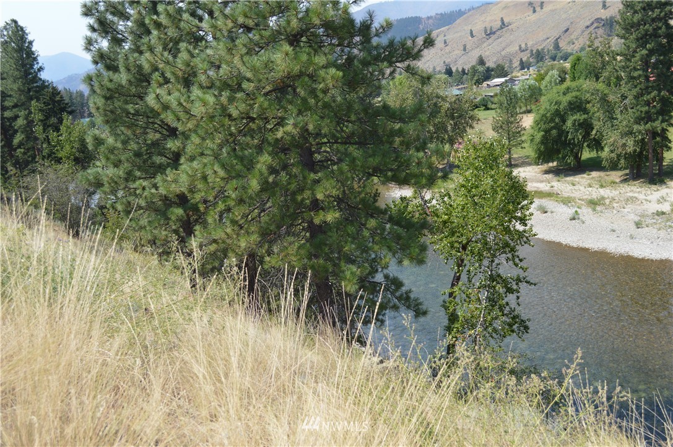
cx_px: 336
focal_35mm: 39
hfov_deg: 49.6
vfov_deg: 34.1
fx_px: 728
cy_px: 224
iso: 100
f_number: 7.1
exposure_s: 1/200
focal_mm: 26
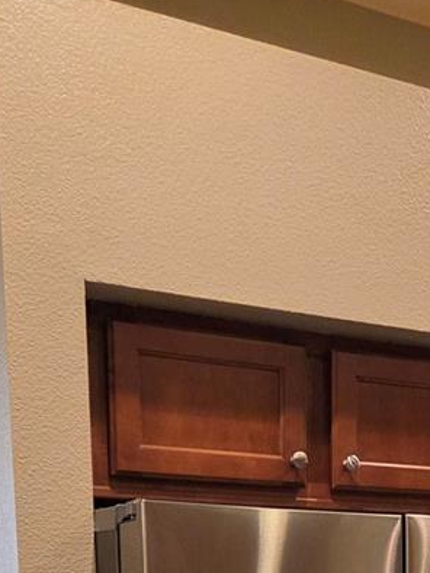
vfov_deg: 23.8
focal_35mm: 70
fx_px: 1158
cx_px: 354
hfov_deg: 20.7
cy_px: 782
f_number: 1.8
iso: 400
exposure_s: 1/120
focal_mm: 5.4
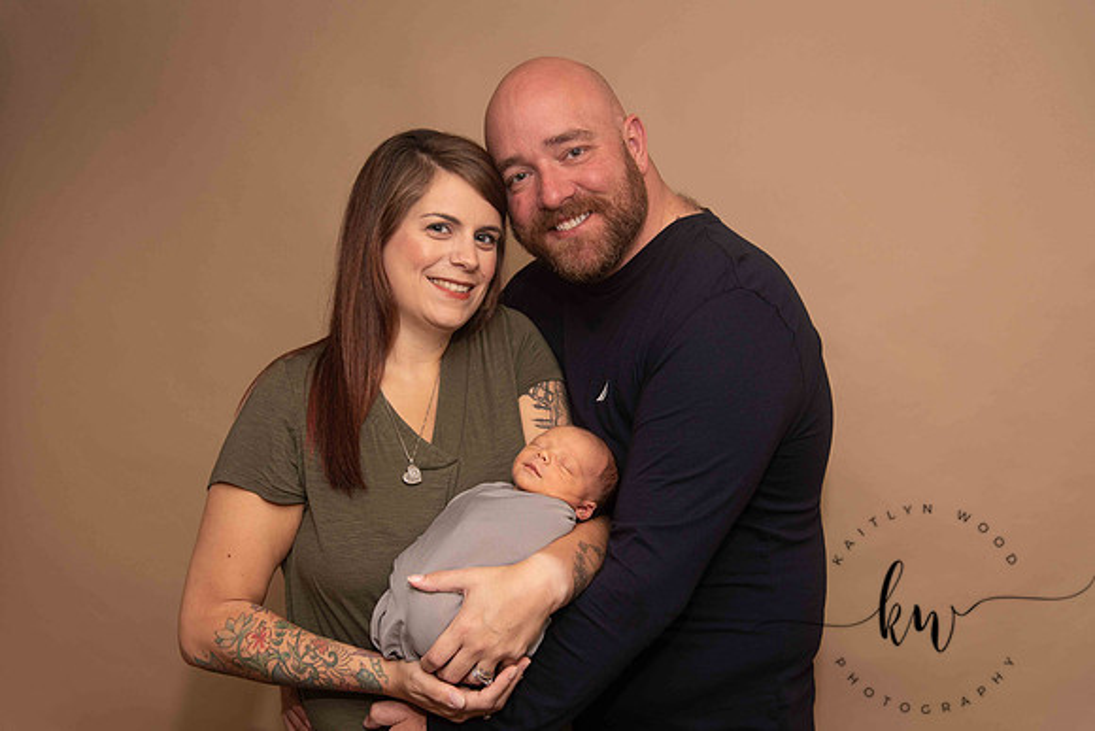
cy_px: 366
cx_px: 548
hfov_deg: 44.5
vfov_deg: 30.5
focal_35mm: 44
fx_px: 1339
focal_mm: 44
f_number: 4
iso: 400
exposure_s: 1/200
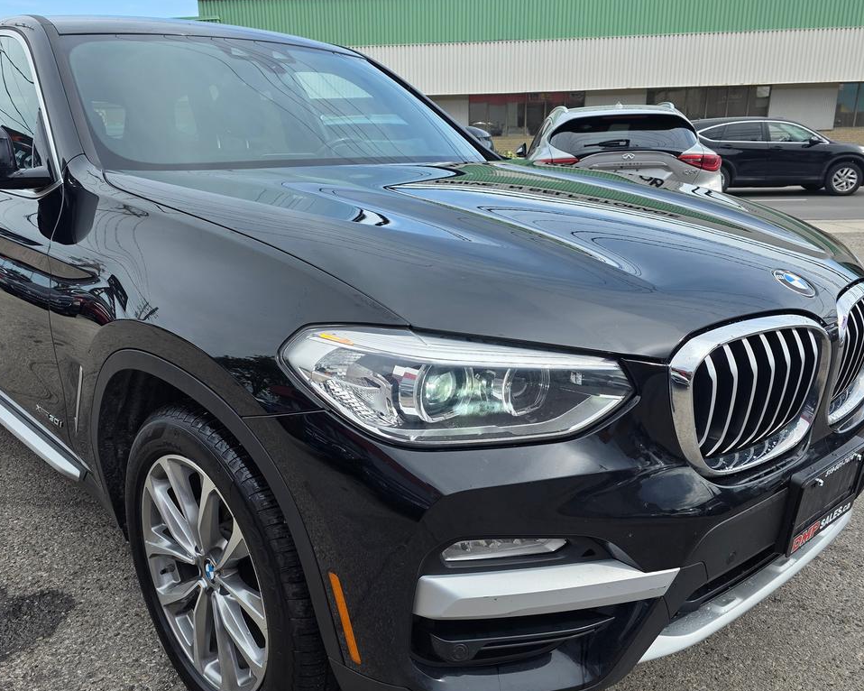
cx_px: 397
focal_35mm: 30
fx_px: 767
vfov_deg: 48.4
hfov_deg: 58.7
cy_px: 386
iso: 40
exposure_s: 1/1208
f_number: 1.7
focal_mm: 6.3
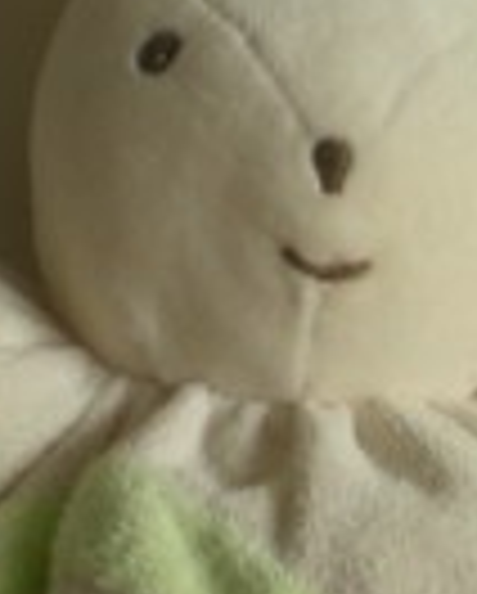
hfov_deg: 10.6
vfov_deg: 13.2
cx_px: 288
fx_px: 2570
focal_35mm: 146
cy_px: 360
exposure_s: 1/165
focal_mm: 6.3
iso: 64
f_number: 3.1
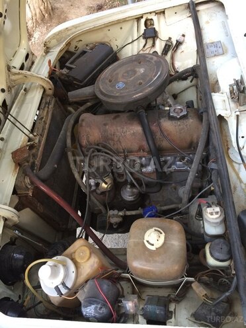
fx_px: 275
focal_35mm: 29
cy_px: 164
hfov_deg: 48.2
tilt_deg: -54.7
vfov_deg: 61.7
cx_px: 123
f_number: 2.2
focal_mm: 4.15
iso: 125
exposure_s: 1/33
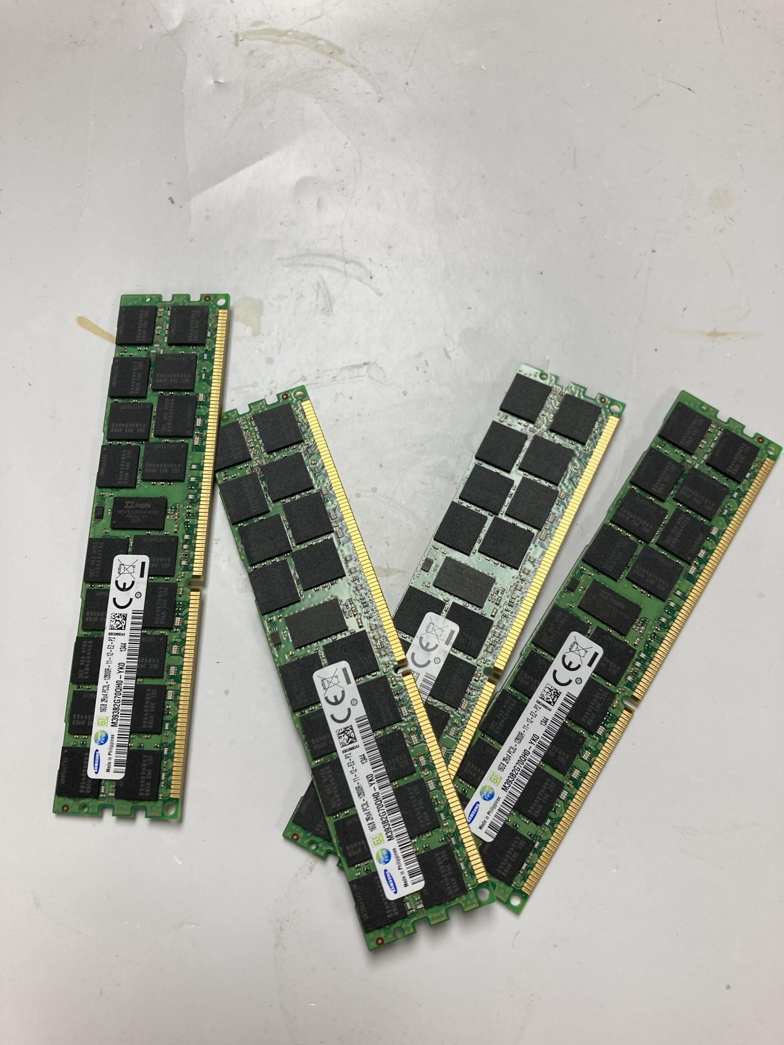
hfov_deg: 49.7
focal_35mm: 28
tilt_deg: -74.0
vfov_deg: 63.4
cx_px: 392
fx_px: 846
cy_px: 522
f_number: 1.8
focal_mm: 3.99
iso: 64
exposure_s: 1/120
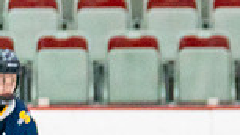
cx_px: 485
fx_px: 5319
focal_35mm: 836
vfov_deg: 1.4
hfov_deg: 2.6
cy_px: 388
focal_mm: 114
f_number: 2.8
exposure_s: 1/1250
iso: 3200
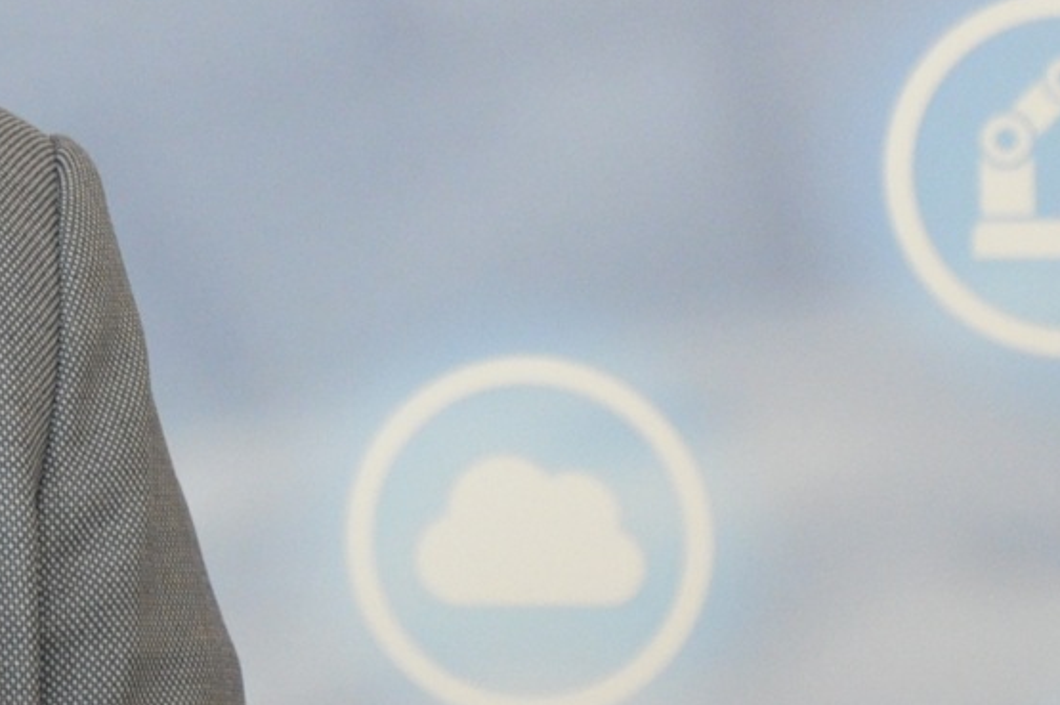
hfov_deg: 5.7
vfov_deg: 3.8
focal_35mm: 363
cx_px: 40
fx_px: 10679
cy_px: -293
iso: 1600
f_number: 7.1
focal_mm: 70
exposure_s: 1/125
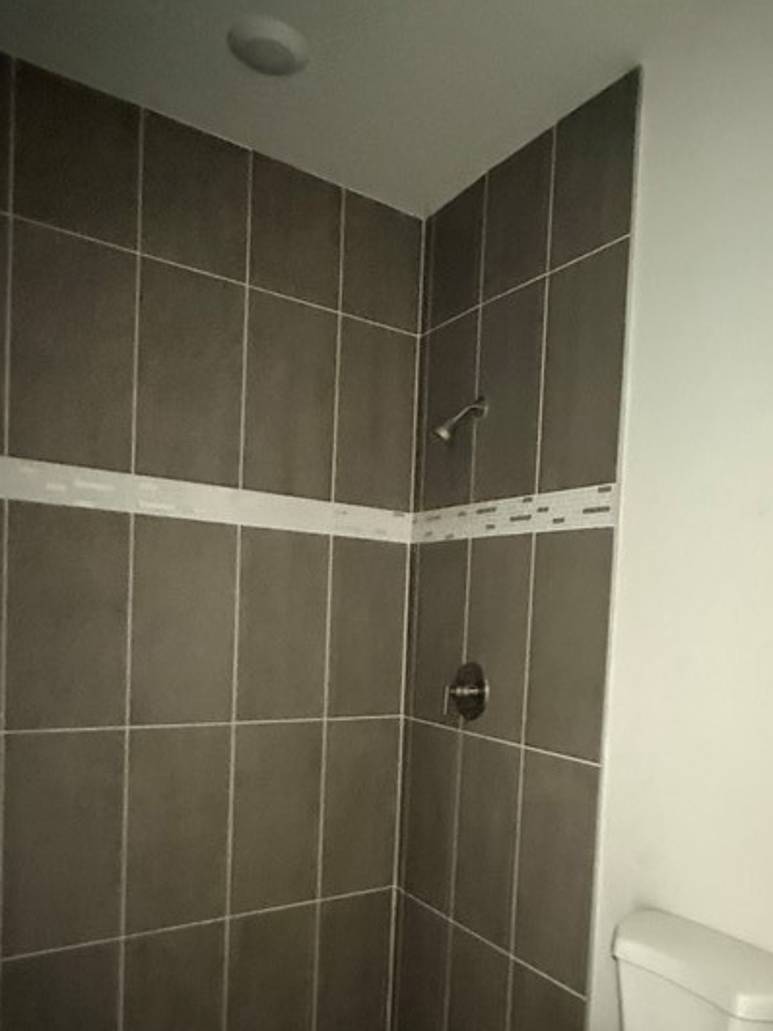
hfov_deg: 50.9
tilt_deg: -2.8
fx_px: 804
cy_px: 664
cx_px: 474
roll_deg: +0.6
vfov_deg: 64.1
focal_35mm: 27
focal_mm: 2.22
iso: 1600
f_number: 2.2
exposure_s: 1/36
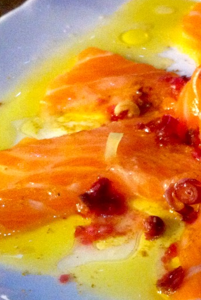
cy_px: 179
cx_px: 241
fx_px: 594
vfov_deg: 28.4
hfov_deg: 18.2
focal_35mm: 71
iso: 800
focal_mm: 3.85
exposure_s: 1/15
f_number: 2.8
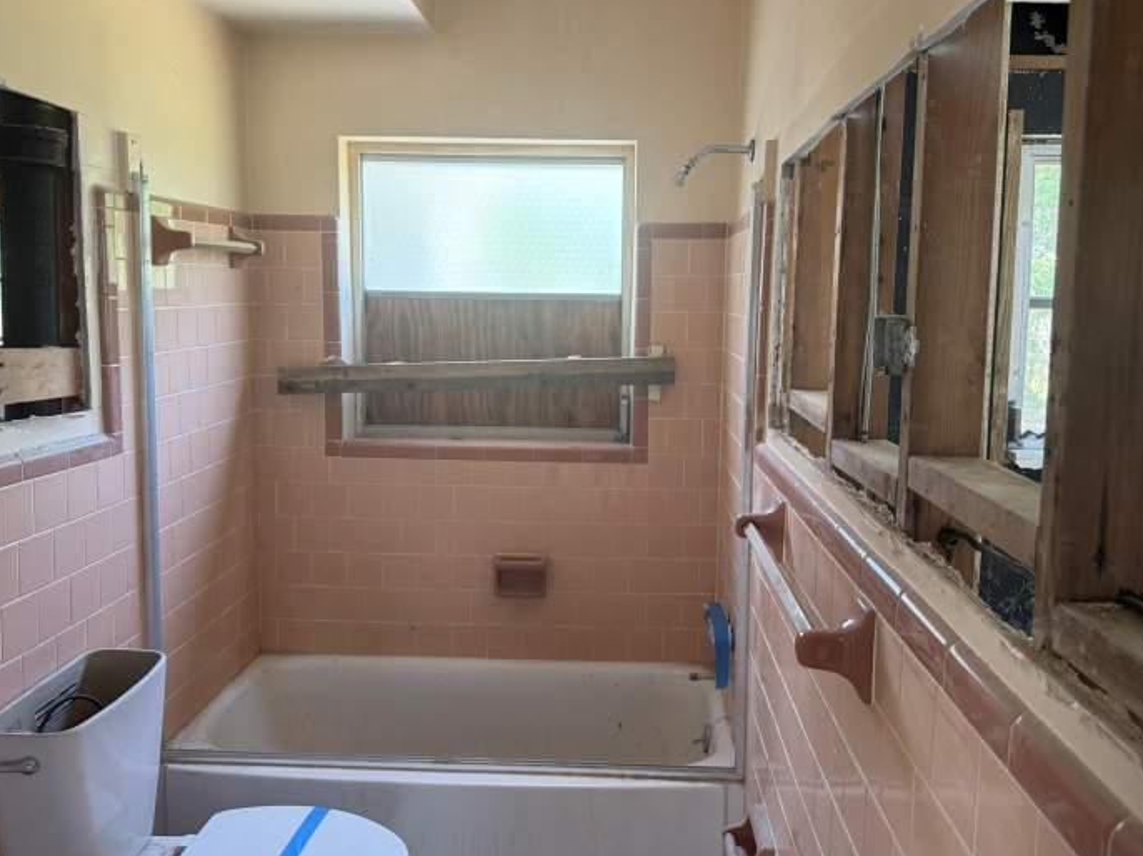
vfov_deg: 49.6
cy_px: 386
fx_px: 924
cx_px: 581
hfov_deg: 63.5
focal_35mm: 28
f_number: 1.78
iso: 200
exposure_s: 1/121
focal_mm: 6.76
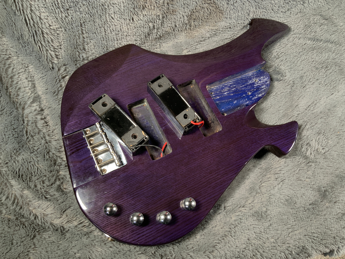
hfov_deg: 61.7
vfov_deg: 48.2
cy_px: 130
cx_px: 172
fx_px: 289
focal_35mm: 29
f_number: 1.8
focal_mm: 3
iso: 64
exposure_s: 1/52
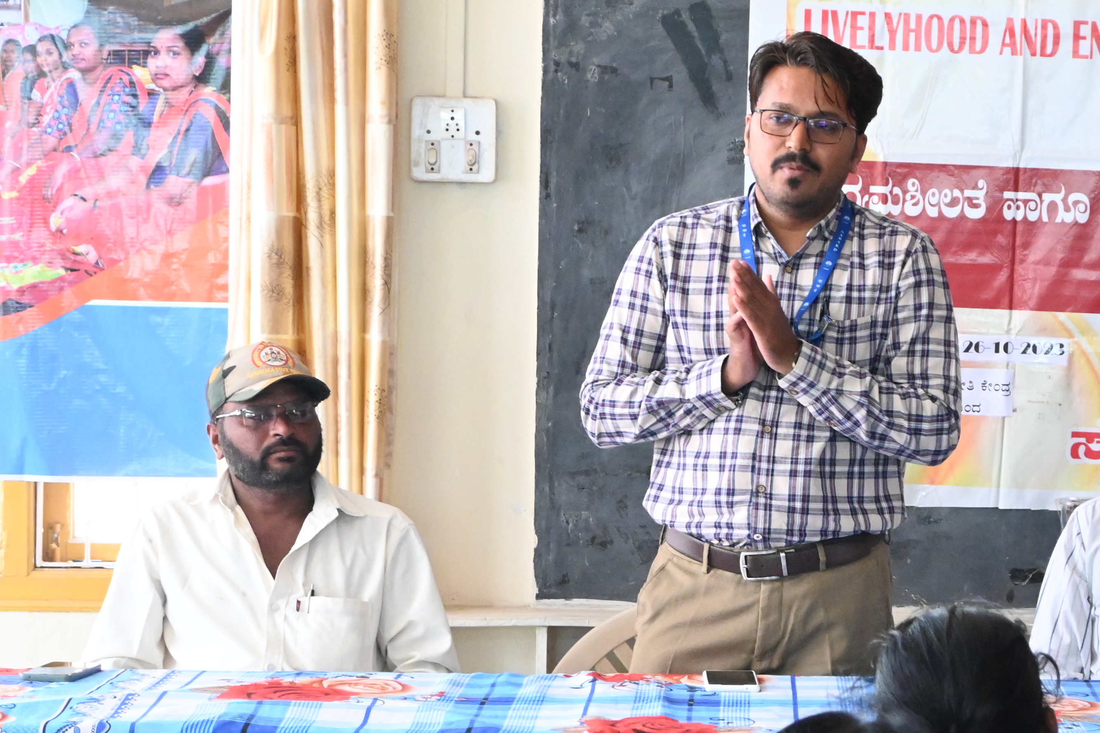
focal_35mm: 116
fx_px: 3545
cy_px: 456
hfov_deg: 17.6
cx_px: 786
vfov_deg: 11.8
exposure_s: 1/60
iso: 4000
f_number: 5.3
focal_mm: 37
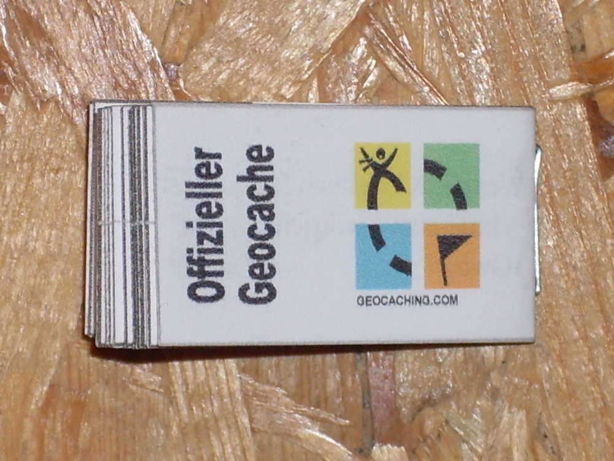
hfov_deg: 17.3
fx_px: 2022
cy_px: 230
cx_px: 307
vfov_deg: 13.0
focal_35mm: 114
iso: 100
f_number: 5.2
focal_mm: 18.9
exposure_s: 1/60
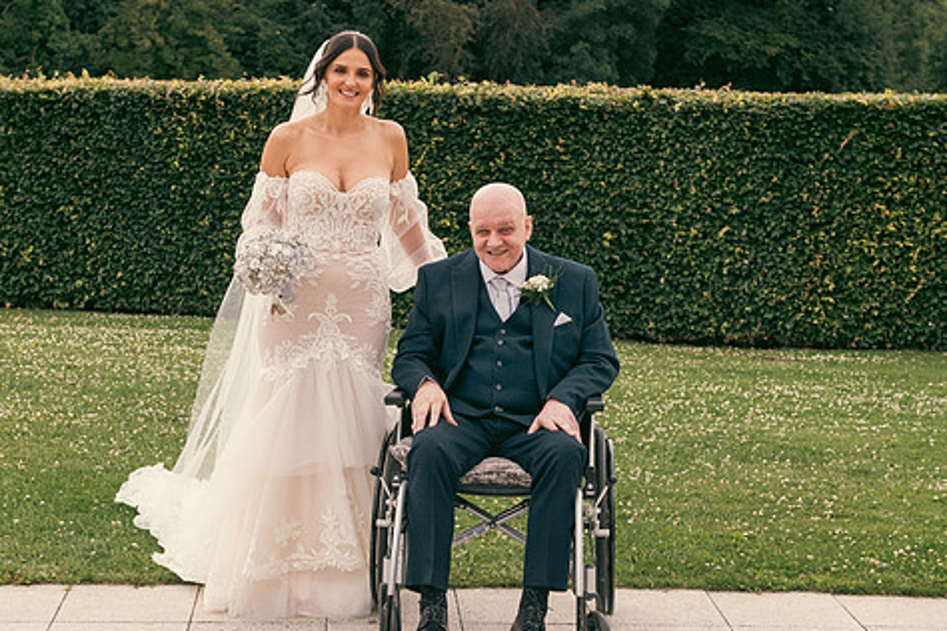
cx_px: 426
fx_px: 1868
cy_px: 318
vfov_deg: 19.2
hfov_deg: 28.4
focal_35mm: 71
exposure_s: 1/200
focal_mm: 58
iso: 320
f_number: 6.3
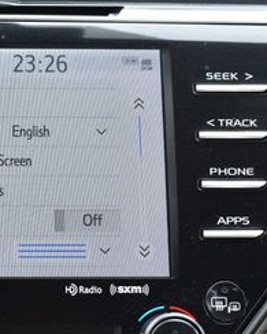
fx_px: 949
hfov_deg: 15.5
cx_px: -42
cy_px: 166
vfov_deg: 20.0
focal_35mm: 96
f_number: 8
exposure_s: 1/60
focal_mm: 26
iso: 400
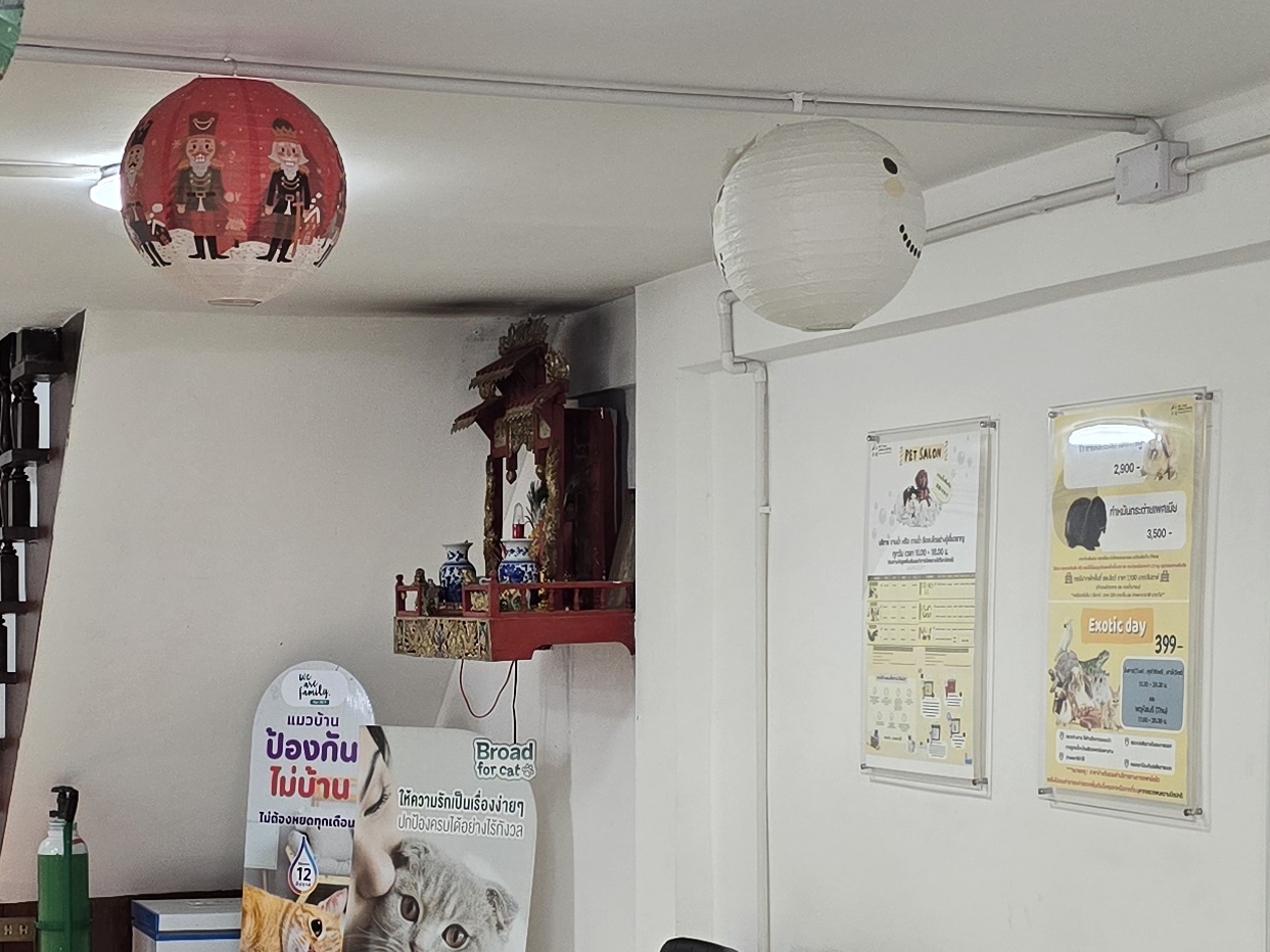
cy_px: 673
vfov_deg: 19.8
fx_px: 2715
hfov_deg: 26.3
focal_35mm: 74
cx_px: 481
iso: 160
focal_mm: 6.3
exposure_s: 1/100
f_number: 1.7
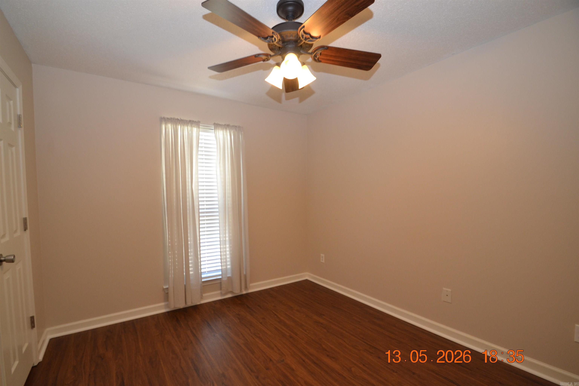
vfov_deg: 77.3
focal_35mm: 15
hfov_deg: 100.4
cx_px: 290
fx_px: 241
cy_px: 193
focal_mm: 10
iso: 800
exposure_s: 1/60
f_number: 3.5
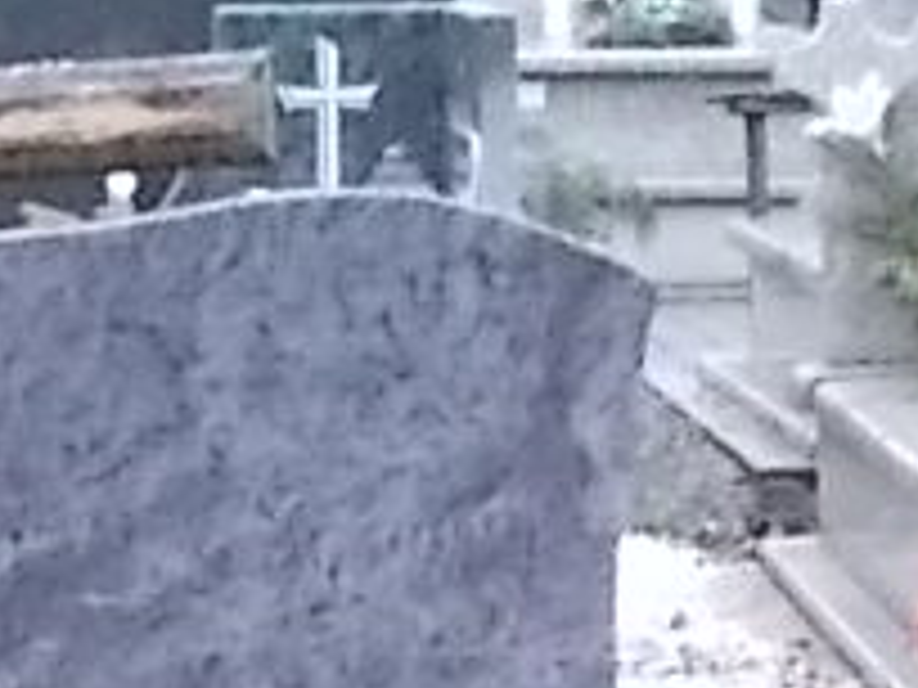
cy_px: 1704
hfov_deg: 9.6
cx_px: -122
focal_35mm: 204
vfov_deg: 6.9
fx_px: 5410
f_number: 3.2
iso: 400
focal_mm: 4.6
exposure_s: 1/60
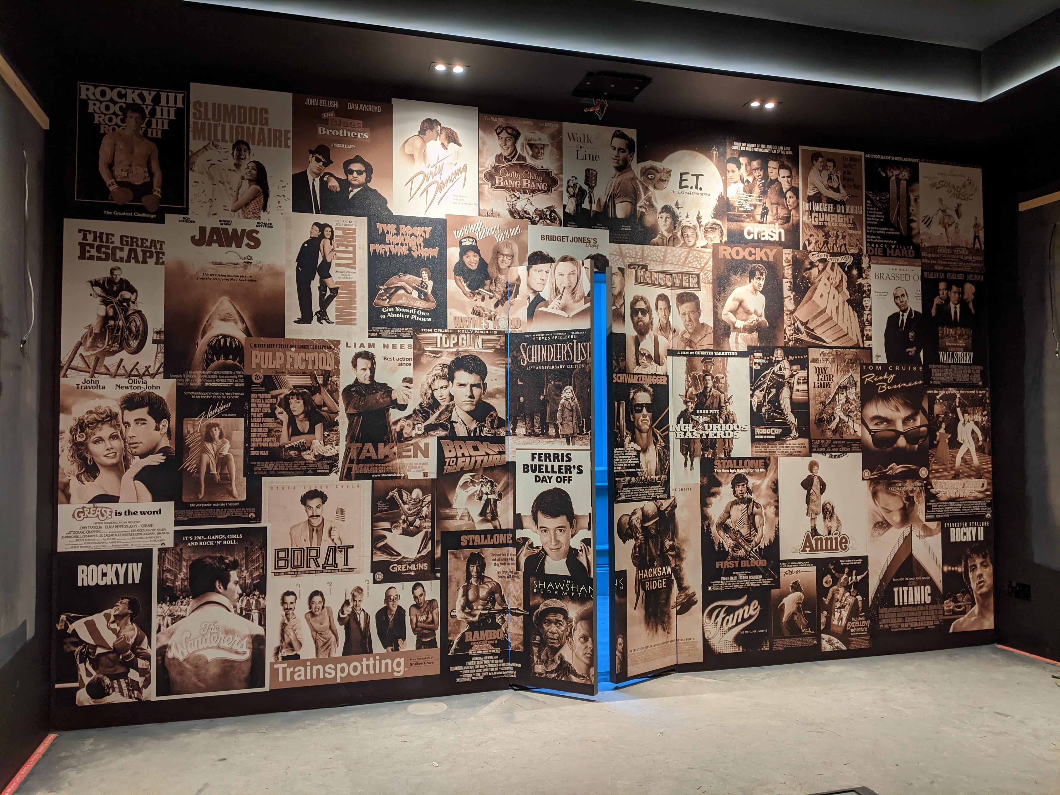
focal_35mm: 27
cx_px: 530
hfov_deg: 65.3
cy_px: 398
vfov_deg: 51.4
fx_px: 827
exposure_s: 1/25
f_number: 1.8
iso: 121
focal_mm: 4.44
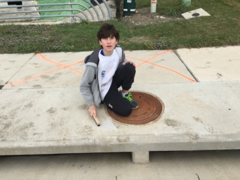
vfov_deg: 48.2
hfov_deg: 61.7
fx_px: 201
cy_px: 90
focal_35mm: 29
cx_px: 120
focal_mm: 4.15
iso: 25
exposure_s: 1/938
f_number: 2.2
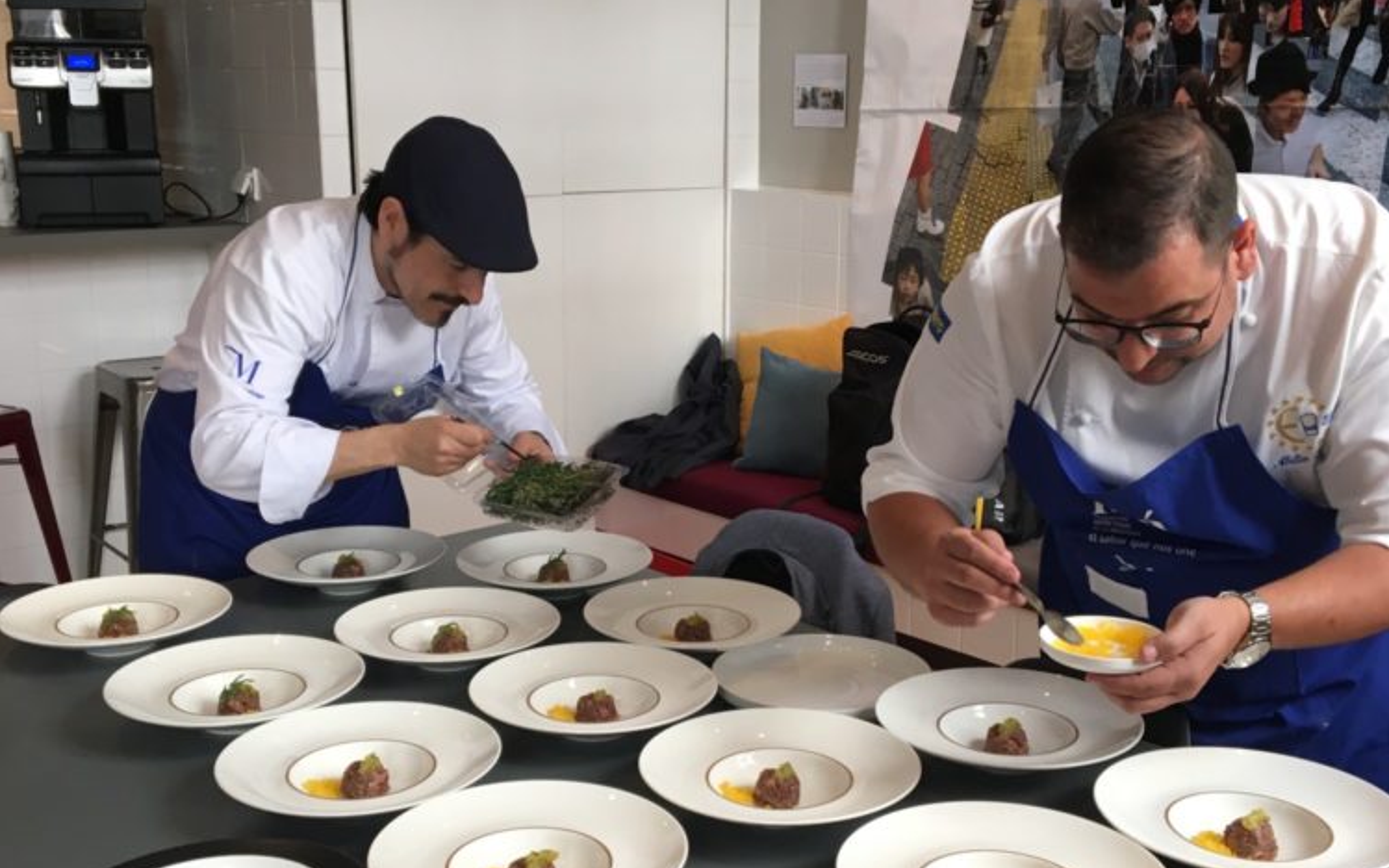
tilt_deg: -14.6
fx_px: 1590
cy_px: 519
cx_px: 710
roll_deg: -1.1
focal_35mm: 42
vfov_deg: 30.5
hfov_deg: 47.2
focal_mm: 4.15
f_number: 2.2
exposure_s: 1/33
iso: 32
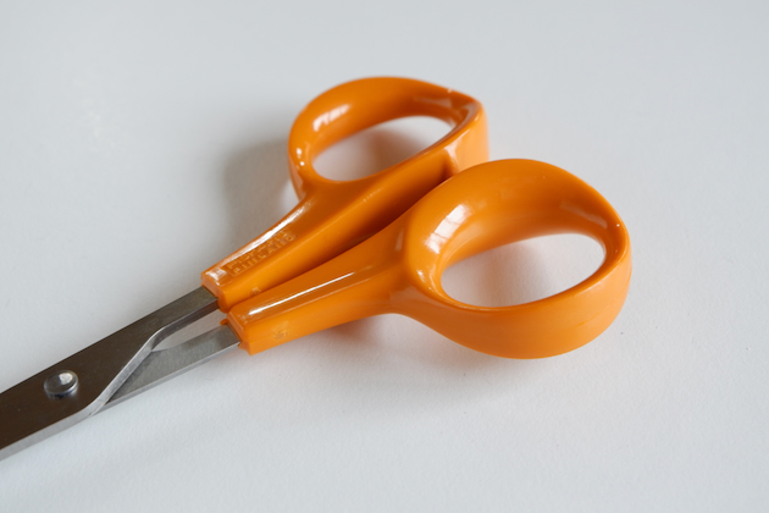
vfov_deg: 22.3
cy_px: 256
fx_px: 1303
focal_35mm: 61
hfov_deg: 32.9
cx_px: 381
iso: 500
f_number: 8
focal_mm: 40.2
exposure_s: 1/30
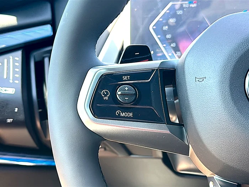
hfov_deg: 46.8
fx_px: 288
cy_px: 94
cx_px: 124
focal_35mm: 40
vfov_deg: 36.0
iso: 80
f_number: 1.78
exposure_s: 1/108
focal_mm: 6.86
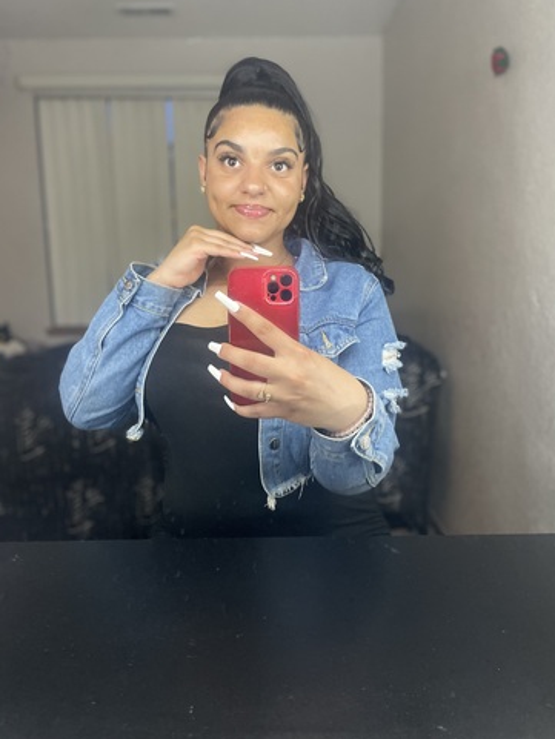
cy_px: 358
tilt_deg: -6.2
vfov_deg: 65.3
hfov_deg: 51.4
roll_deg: +1.4
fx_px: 577
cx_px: 276
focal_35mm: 27
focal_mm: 4.2
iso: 250
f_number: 1.6
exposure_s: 1/60
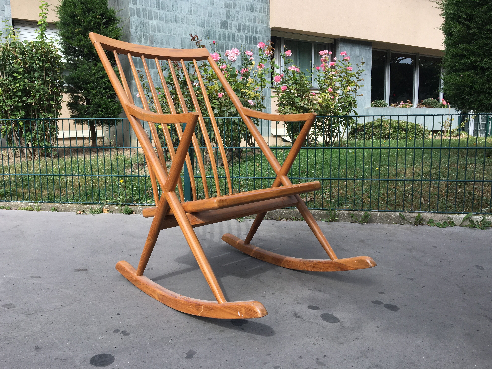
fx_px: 426
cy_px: 179
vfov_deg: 46.8
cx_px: 243
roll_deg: -0.4
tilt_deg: -6.0
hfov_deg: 60.0
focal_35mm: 30
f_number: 2.2
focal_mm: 4.15
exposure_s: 1/557
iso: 25
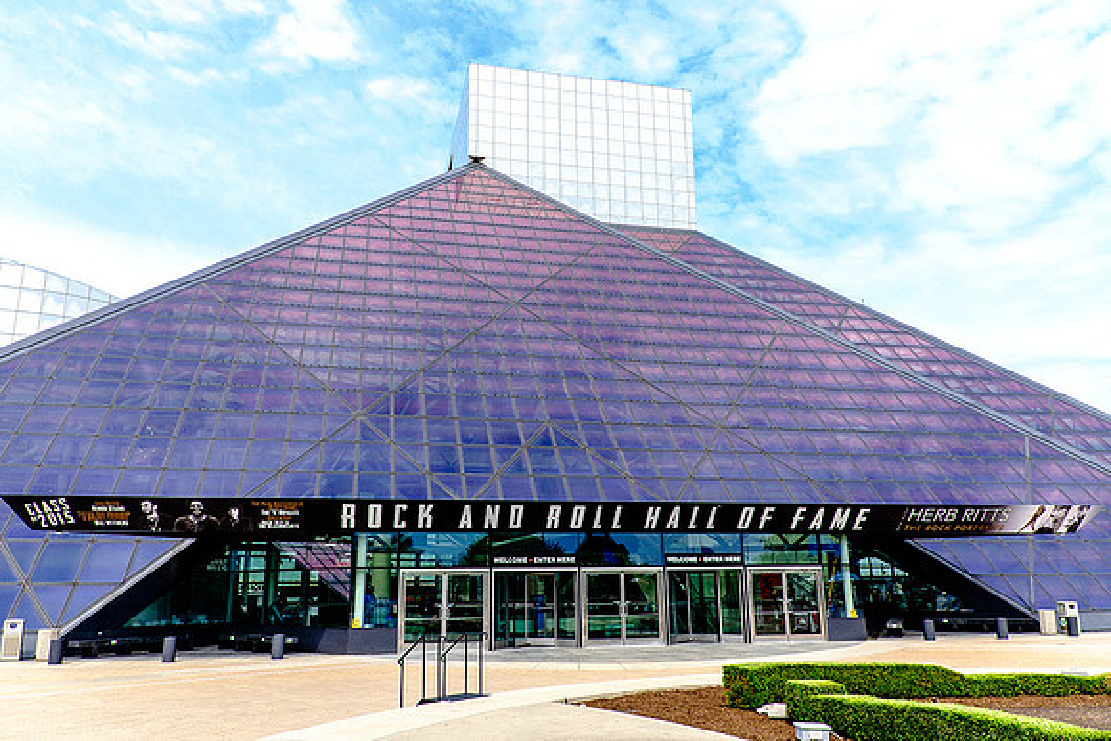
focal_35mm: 27
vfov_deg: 48.0
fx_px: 833
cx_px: 556
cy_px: 370
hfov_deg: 67.4
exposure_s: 1/900
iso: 400
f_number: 6.4
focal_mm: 18
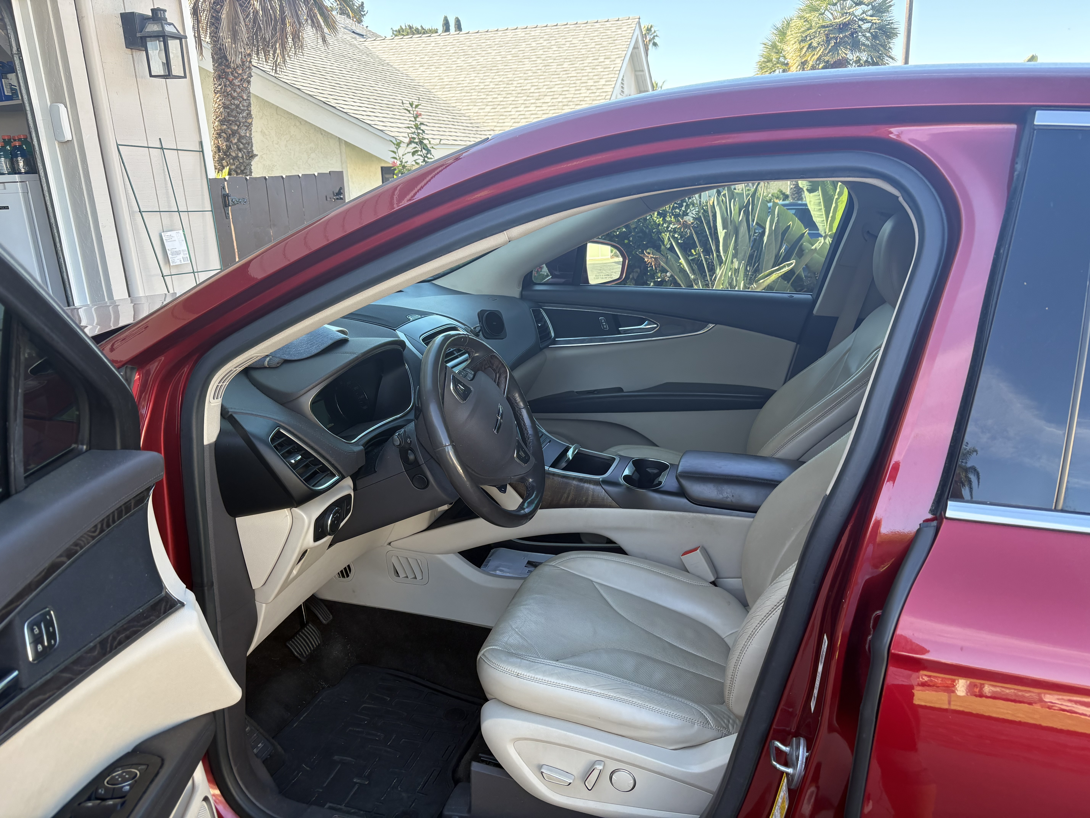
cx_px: 545
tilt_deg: -16.3
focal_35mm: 26
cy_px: 409
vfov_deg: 53.1
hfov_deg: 67.3
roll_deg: +2.3
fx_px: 819
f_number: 1.6
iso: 64
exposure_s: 1/249
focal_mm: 5.96
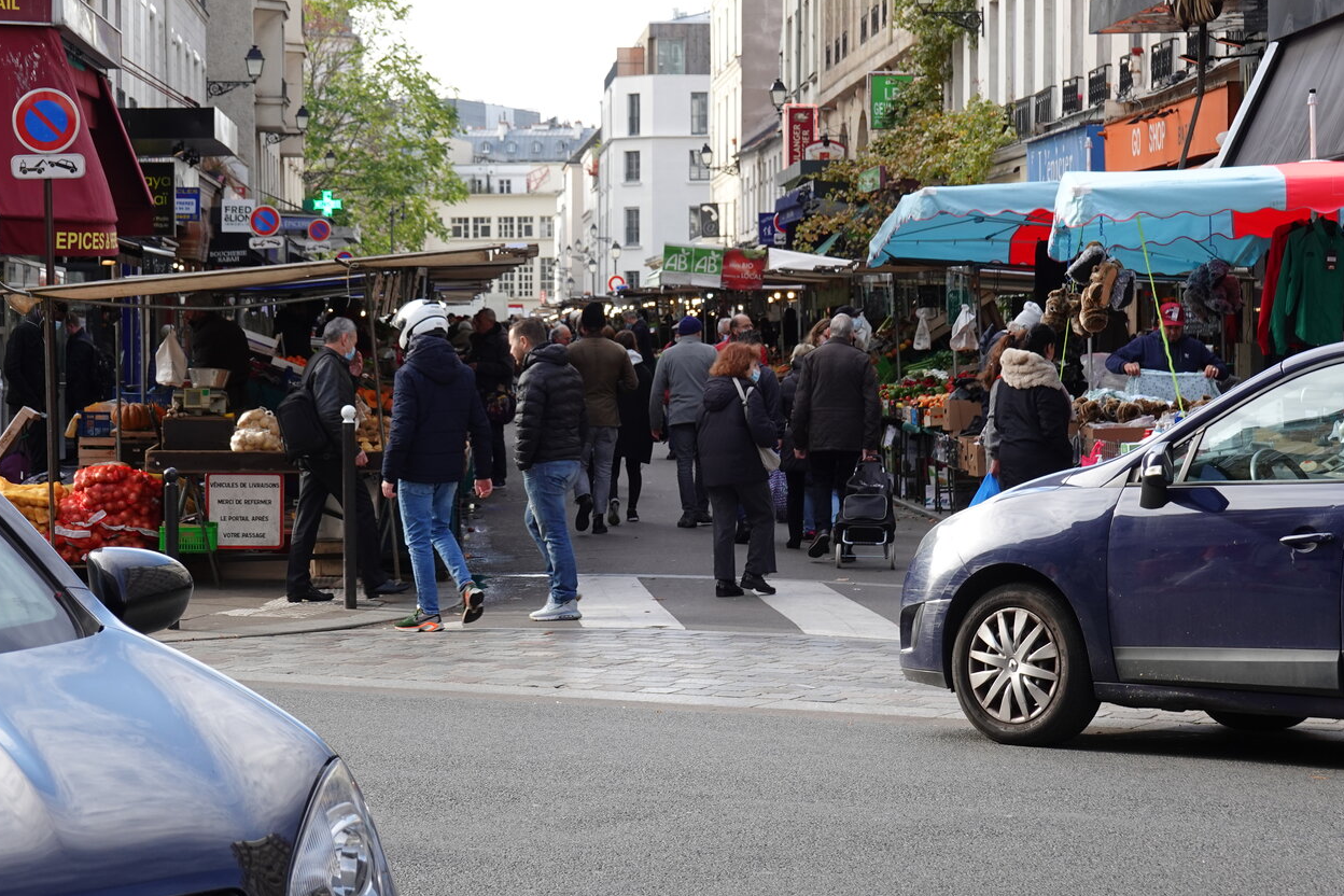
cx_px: 675
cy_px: 430
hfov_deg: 20.4
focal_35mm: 100
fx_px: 3733
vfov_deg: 13.7
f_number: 4.5
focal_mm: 28.54
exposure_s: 1/200
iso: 125
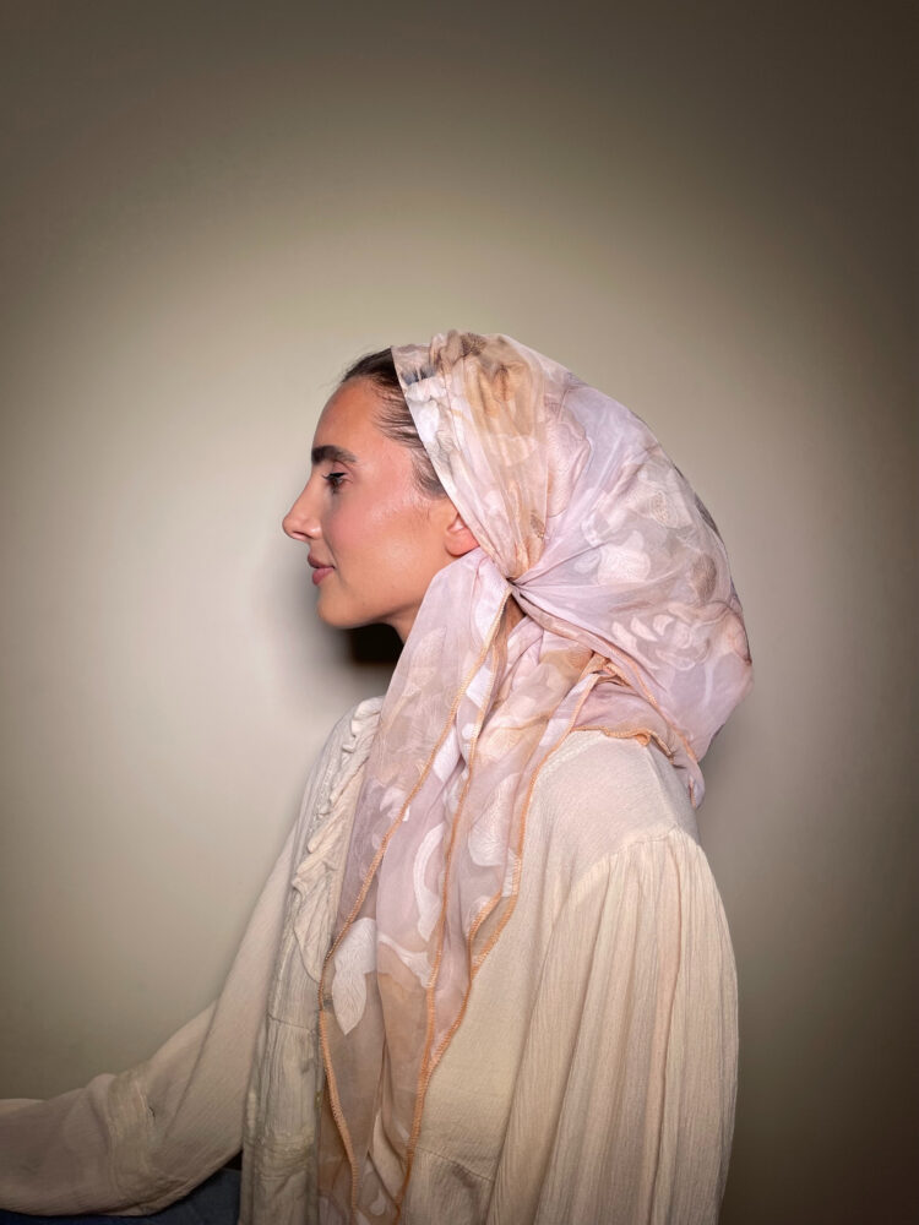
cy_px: 612
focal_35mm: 25
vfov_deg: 69.4
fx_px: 885
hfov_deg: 54.9
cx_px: 460
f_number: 1.6
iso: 32
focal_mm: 5.1
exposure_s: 1/179
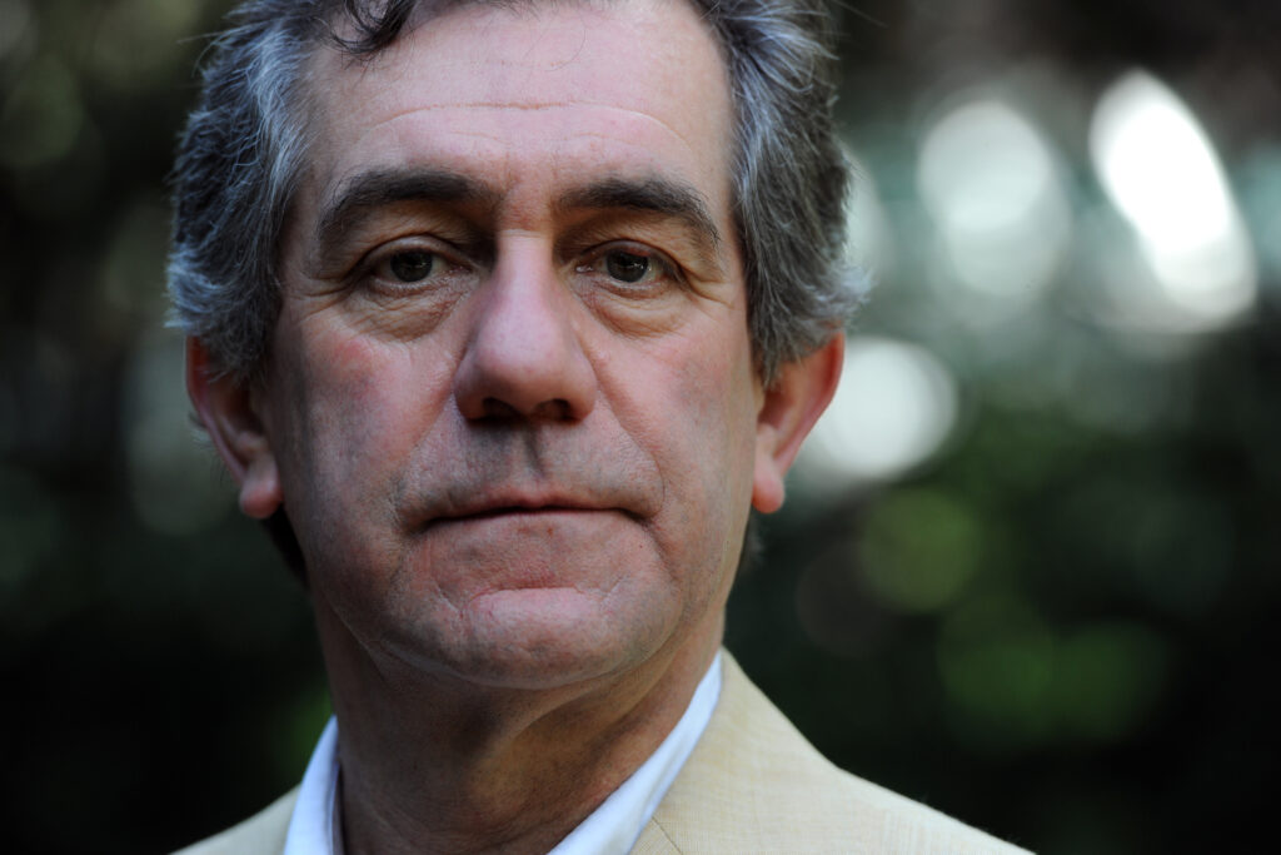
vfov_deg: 7.2
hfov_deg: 10.8
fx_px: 6761
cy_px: 428
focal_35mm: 190
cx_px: 640
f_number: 4.5
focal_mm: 190
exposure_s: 1/320
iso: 400
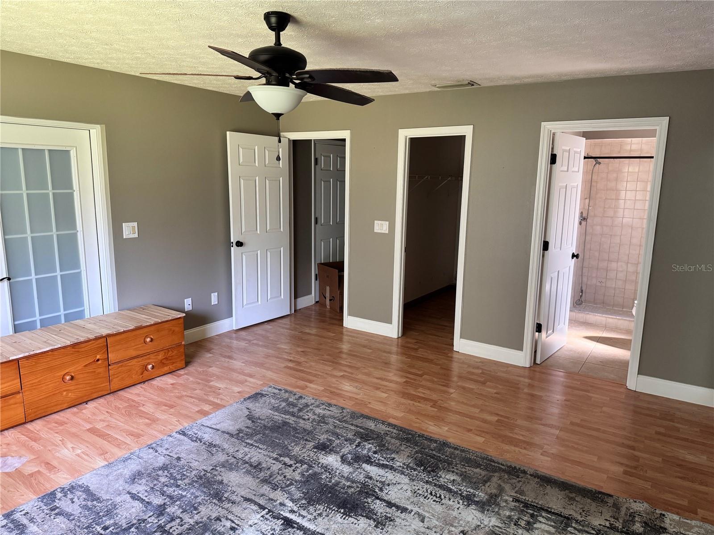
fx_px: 495
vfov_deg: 56.8
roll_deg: -1.8
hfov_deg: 71.6
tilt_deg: -10.9
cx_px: 357
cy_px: 268
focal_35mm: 24
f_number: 1.78
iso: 250
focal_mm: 6.76
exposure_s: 1/60
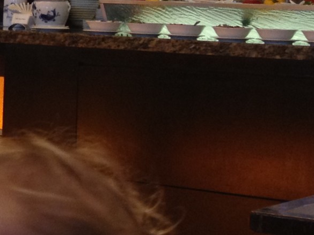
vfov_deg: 9.6
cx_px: -327
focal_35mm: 155
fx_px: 1406
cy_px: 44
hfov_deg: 11.4
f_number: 2.4
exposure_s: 1/20
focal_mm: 4.28
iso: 125
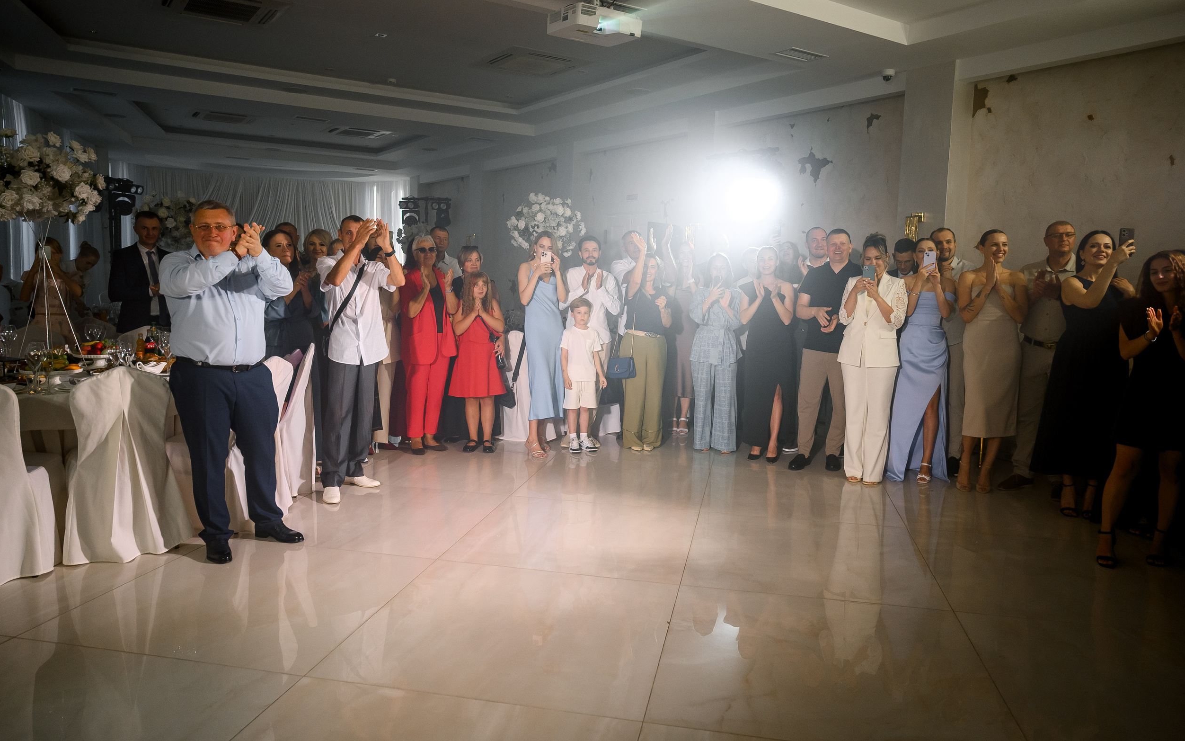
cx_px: 604
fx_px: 807
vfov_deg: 49.3
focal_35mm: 25
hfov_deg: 72.5
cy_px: 357
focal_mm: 24
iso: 1250
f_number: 3.5
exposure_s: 1/250
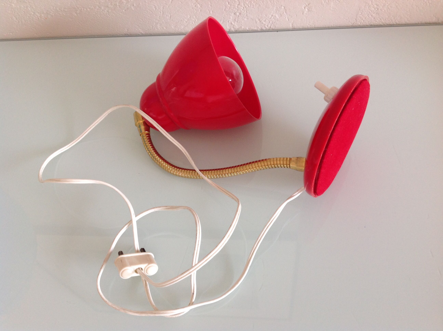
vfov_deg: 40.6
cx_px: 222
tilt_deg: -57.0
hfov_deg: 52.7
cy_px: 166
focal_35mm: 35
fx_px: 447
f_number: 2.4
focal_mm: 4.28
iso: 80
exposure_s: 1/15
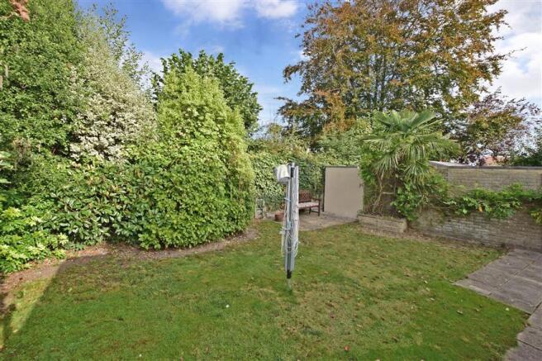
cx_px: 271
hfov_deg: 100.4
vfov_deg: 77.3
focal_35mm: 15
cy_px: 180
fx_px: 226
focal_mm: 10
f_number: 9
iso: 400
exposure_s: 1/200
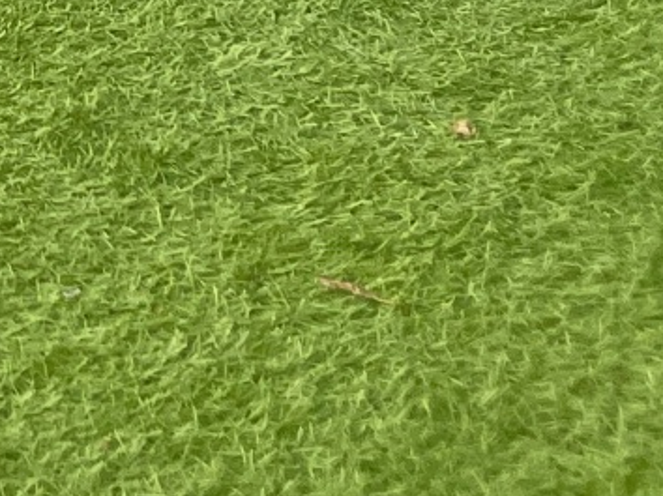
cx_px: -564
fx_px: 2814
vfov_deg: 9.2
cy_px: -640
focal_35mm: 147
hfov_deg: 12.2
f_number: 1.6
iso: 32
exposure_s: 1/1006
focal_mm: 4.2
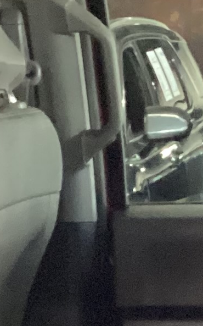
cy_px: 509
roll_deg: +0.1
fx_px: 1604
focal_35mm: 181
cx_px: 240
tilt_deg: -17.4
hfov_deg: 7.2
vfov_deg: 11.1
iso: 640
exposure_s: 1/24
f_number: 2.4
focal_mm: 3.3
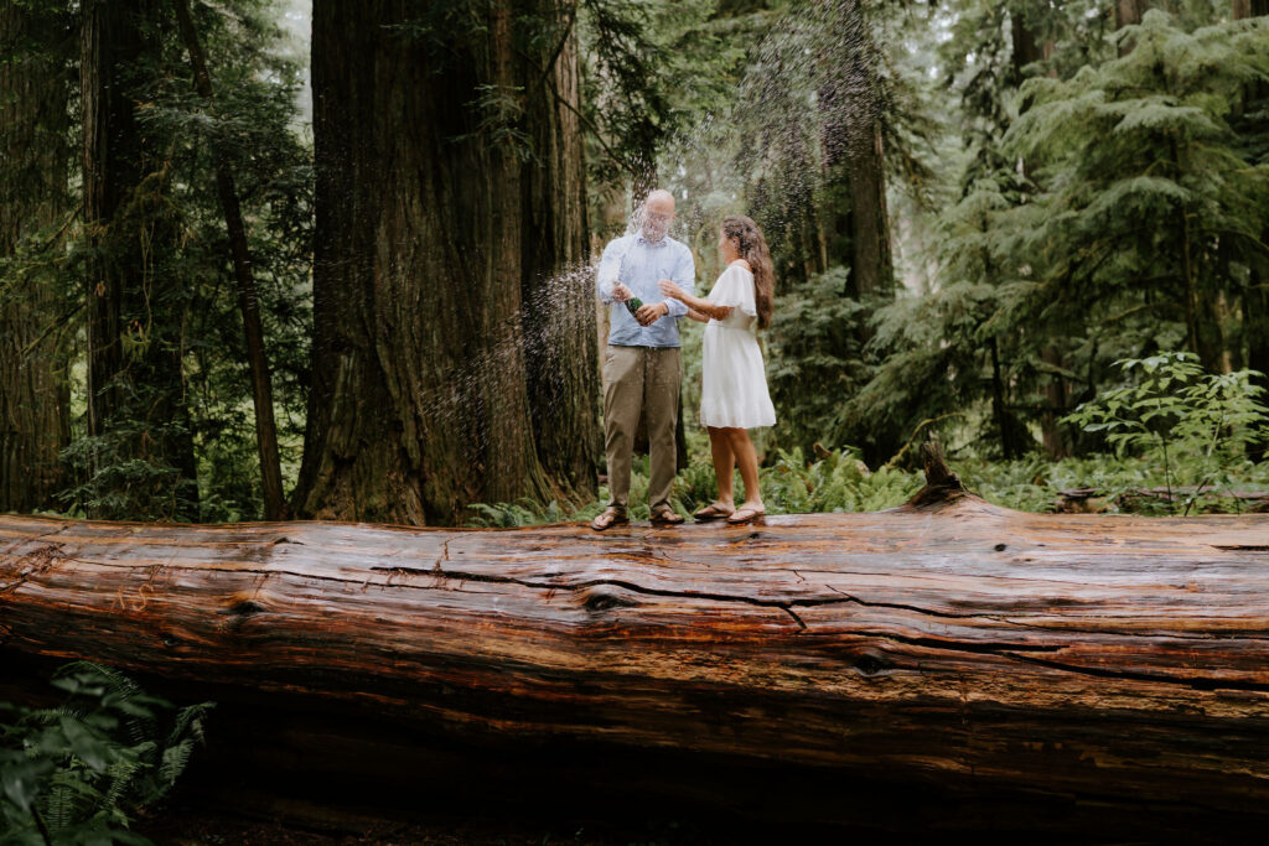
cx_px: 634
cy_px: 423
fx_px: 1234
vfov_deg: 37.9
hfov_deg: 54.4
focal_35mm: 35
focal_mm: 35
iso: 500
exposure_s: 1/200
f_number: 1.8
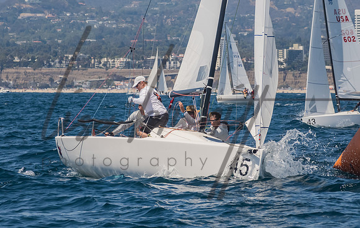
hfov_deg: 6.1
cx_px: 158
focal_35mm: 344
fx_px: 3389
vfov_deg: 3.9
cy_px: 134
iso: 640
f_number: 14
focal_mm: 200
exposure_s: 1/1250
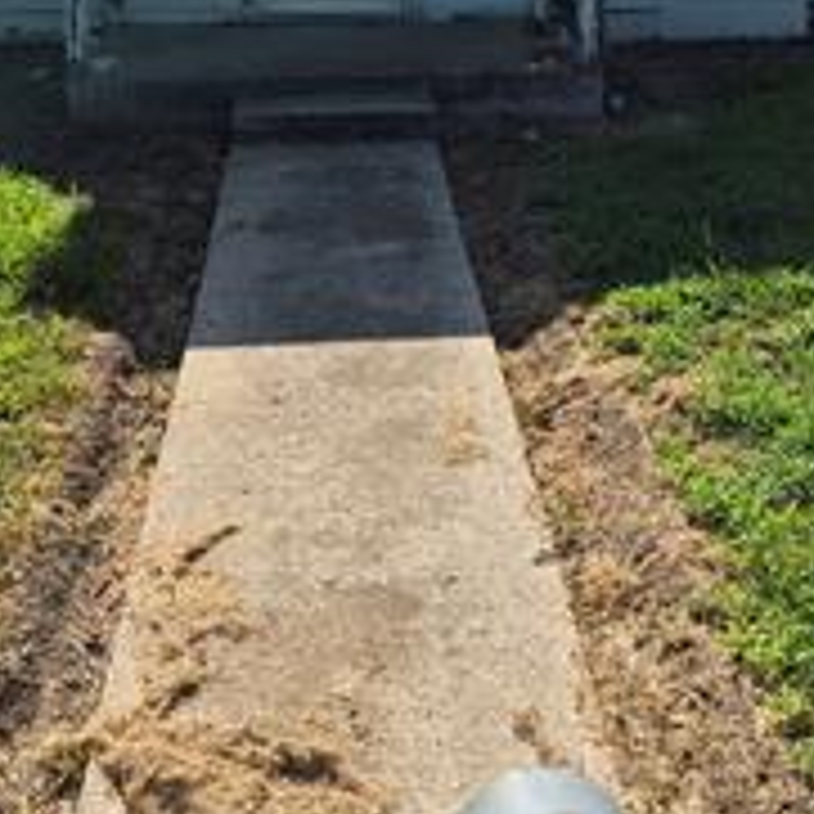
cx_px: 369
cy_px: -81
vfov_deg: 28.7
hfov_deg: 31.6
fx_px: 1437
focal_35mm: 54
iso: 80
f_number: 1.8
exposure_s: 1/7264
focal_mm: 5.4
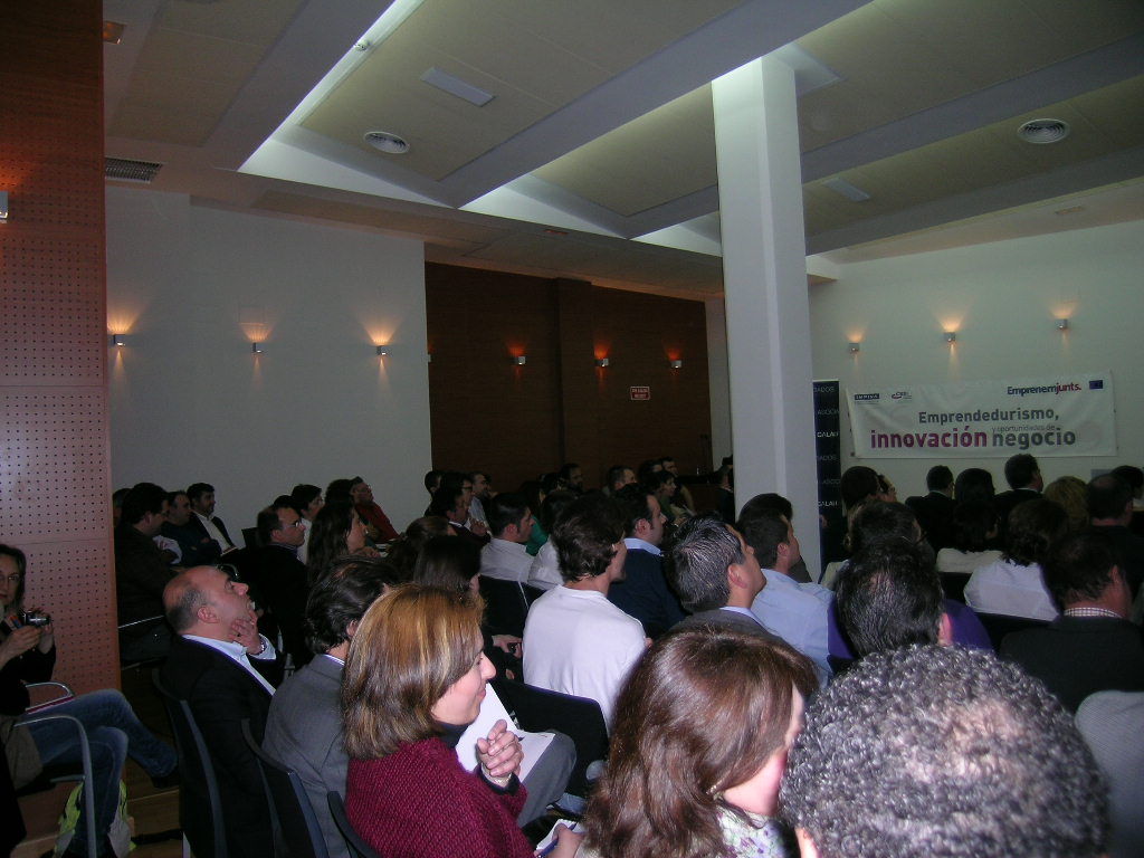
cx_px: 572
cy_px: 429
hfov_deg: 63.4
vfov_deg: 49.7
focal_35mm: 28
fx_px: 925
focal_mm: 5.8
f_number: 2.8
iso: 57
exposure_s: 1/60.1
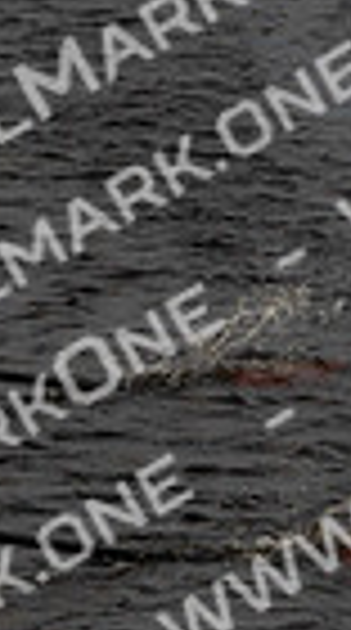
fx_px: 10017
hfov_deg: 2.0
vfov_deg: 3.6
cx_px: -423
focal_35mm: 601
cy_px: 736
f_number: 5
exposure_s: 1/2500
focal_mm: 138
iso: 250
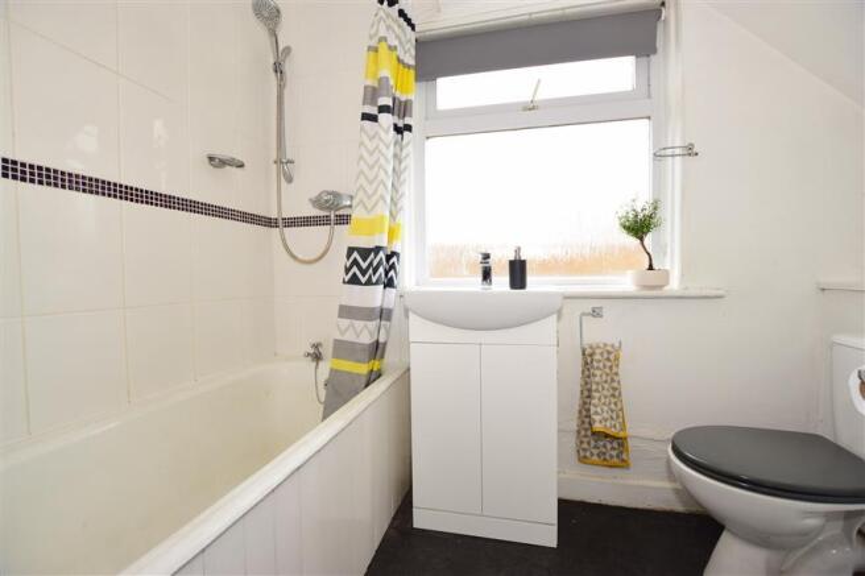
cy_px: 288
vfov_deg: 77.3
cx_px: 432
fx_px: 360
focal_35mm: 15
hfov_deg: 100.4
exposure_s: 1/25
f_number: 5
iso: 200
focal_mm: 10
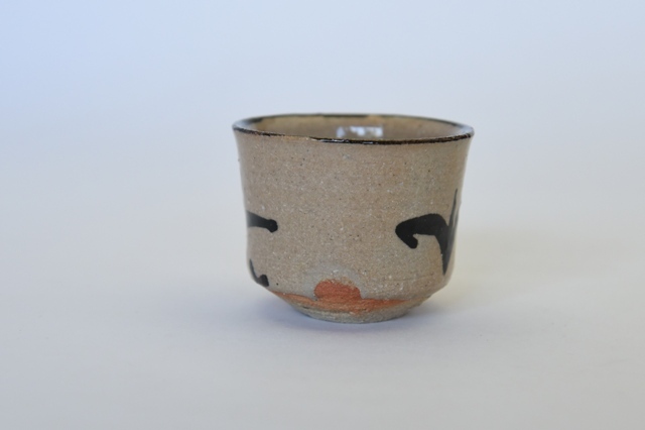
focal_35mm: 70
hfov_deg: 28.9
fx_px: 1253
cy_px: 215
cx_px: 322
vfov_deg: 19.4
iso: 1250
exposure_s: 1/320
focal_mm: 70
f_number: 4.5
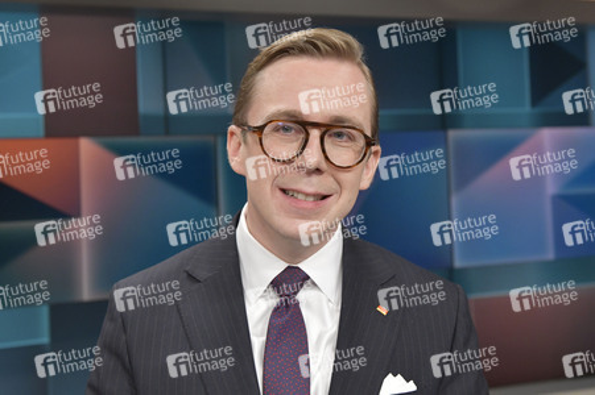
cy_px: 198
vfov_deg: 28.0
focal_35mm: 48
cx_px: 298
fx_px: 793
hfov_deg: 41.1
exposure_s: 1/200
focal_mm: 48
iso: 2500
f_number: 5.6
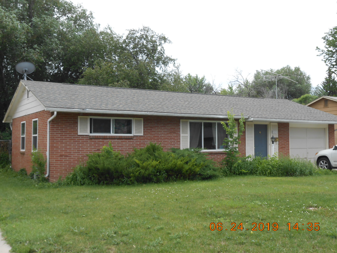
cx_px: 168
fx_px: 428
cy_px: 126
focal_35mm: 44
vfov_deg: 32.9
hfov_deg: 42.9
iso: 80
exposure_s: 1/320
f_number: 4.5
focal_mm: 7.8
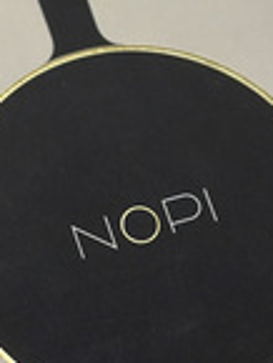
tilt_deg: -66.7
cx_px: 116
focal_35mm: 165
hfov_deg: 9.0
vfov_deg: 12.0
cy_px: 158
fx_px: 1732
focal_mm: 6.86
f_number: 1.78
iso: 80
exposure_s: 1/113
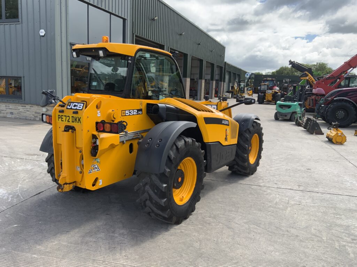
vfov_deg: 48.2
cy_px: 134
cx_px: 178
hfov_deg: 61.7
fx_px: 299
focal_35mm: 29
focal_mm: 3
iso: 16
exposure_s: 1/869
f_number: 1.8
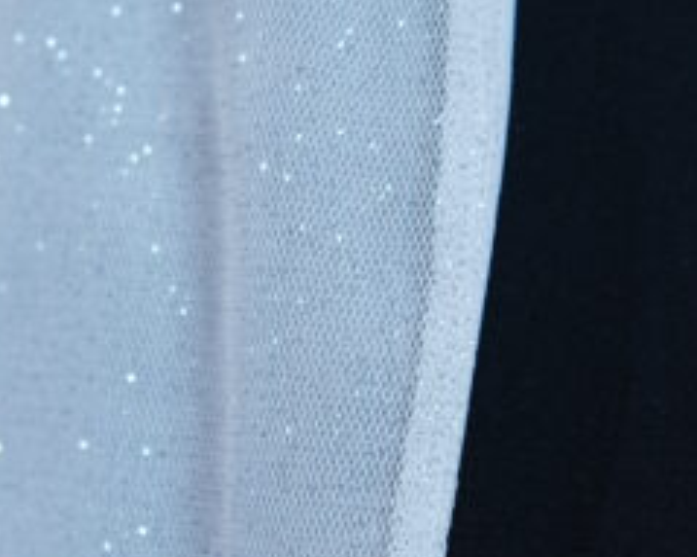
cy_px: 612
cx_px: 168
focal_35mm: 122
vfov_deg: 12.4
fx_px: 2516
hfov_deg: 15.7
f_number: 3.5
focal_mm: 31
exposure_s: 1/60
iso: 640
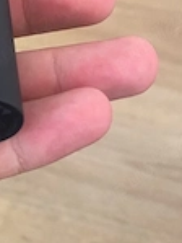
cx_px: -55
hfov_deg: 20.1
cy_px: 51
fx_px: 469
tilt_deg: -65.7
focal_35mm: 67
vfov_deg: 28.4
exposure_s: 1/40
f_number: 1.8
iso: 500
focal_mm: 4.25
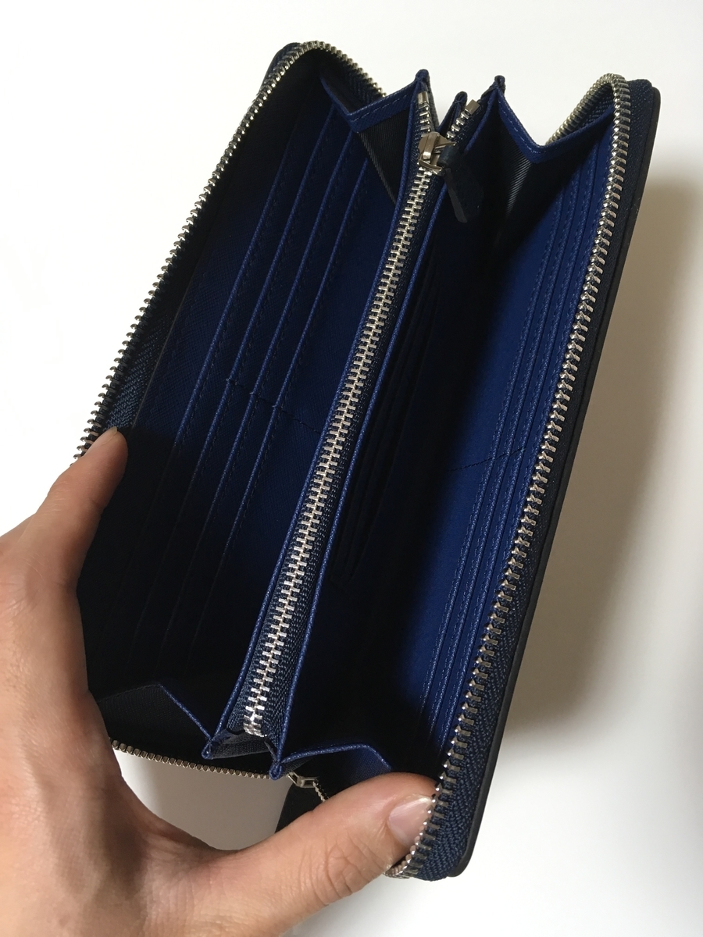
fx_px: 785
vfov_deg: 61.7
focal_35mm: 29
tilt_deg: -76.7
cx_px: 352
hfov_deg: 48.2
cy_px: 468
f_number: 2.2
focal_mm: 4.15
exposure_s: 1/30
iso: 80
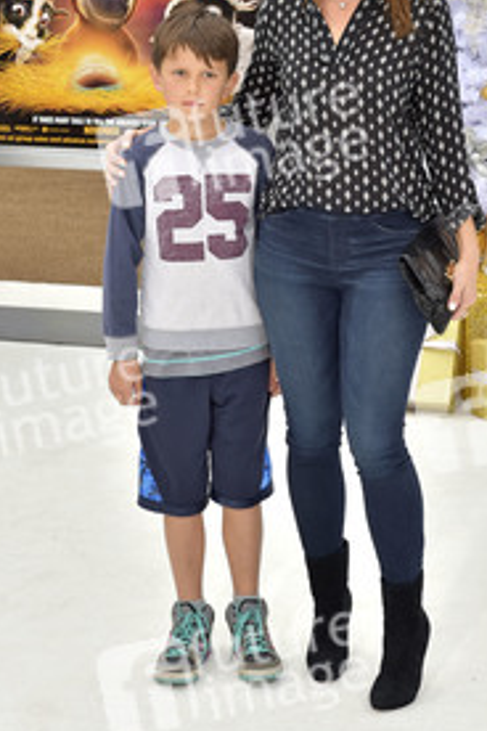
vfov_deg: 22.6
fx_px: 1826
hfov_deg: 15.2
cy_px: 278
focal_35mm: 90
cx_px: 311
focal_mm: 62
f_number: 6.3
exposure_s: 1/320
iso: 320
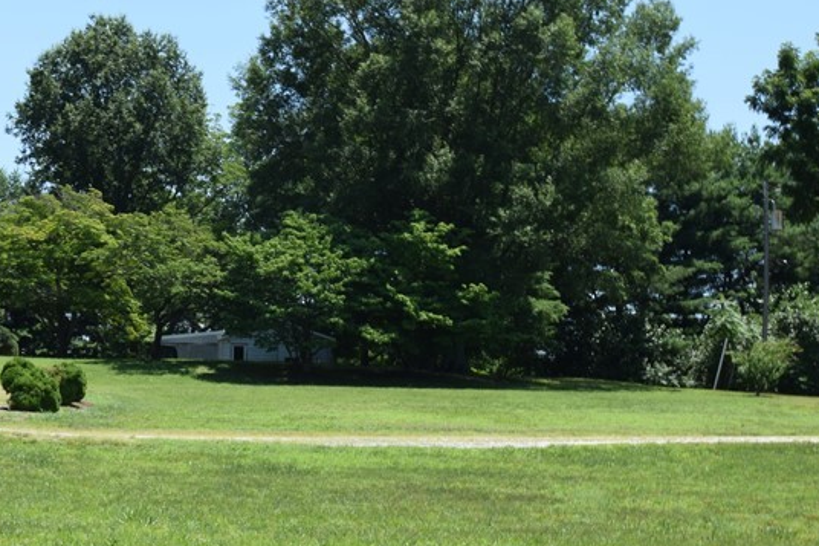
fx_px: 1660
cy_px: 407
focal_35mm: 73
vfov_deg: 18.5
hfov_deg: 26.3
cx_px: 9
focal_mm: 24
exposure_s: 1/250
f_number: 8
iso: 200
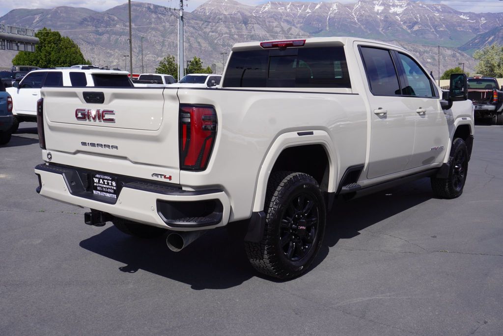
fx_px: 503
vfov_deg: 36.9
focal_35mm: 36
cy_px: 168
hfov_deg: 53.1
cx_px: 252
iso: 100
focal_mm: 24
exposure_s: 1/200
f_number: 11
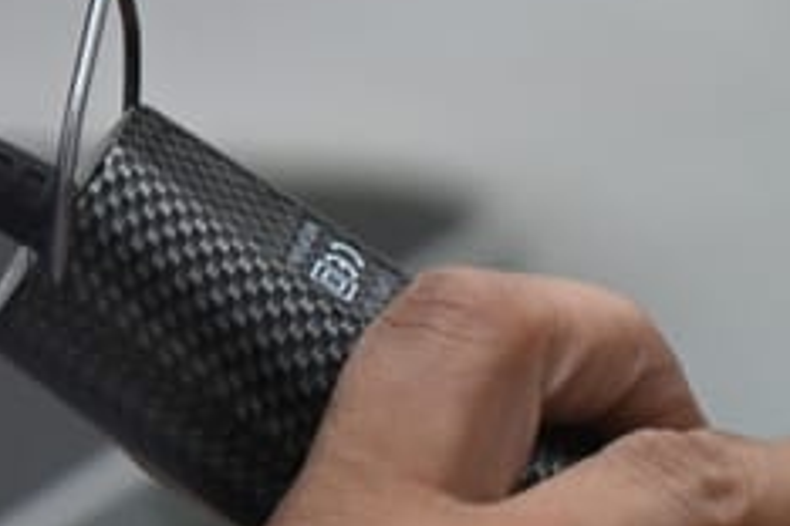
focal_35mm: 256
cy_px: 1042
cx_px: 1654
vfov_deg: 5.3
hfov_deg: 7.7
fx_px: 5617
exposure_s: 1/200
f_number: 2
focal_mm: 40
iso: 1600
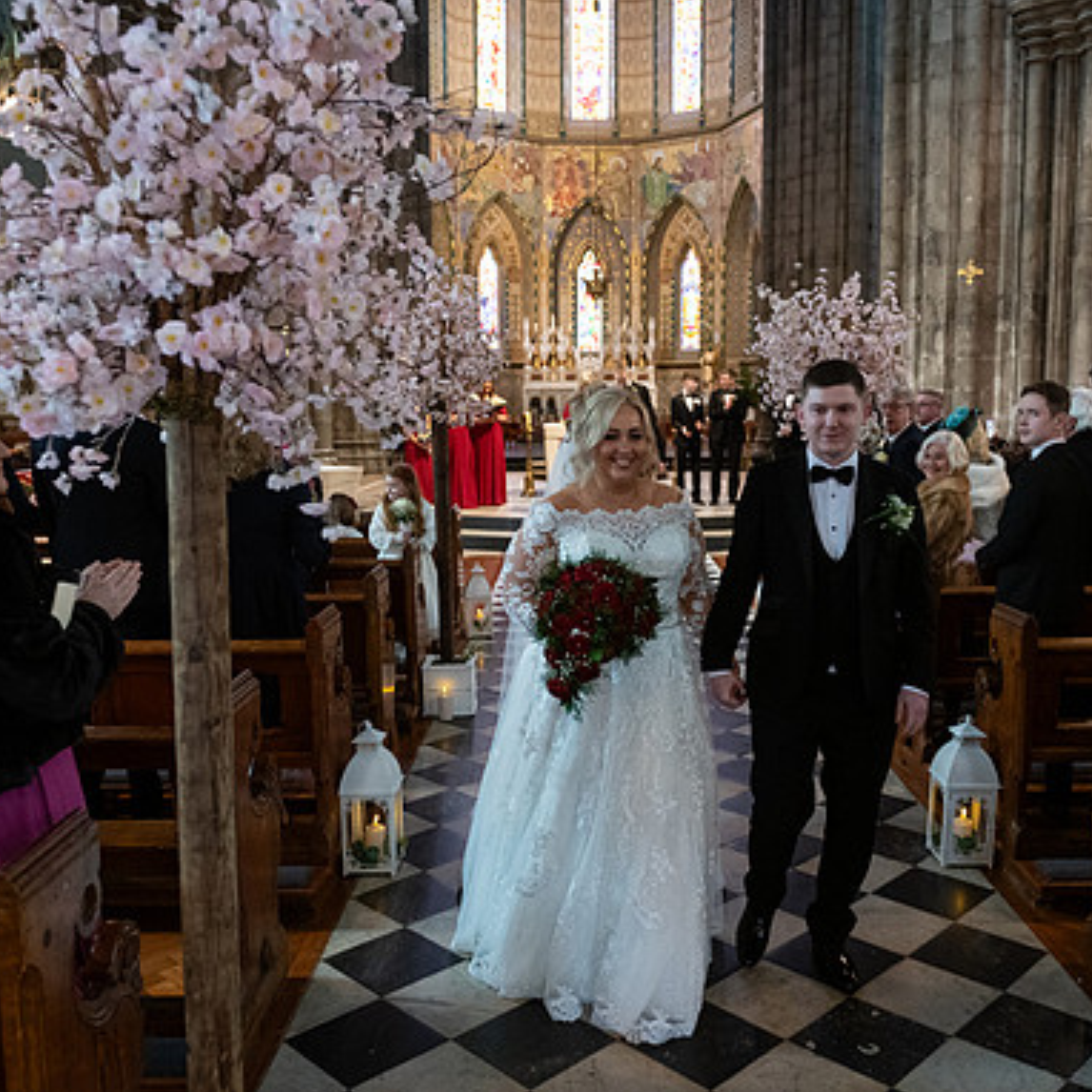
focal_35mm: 31
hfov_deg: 52.4
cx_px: 603
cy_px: 545
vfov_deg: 52.5
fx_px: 1106
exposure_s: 1/160
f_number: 3.5
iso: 1250
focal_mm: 24
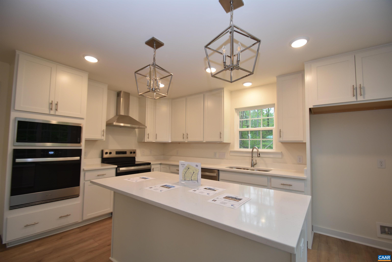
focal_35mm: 15
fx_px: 163
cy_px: 131
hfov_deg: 100.4
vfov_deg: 77.3
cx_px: 196
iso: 200
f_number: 4
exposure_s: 1/60
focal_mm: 10
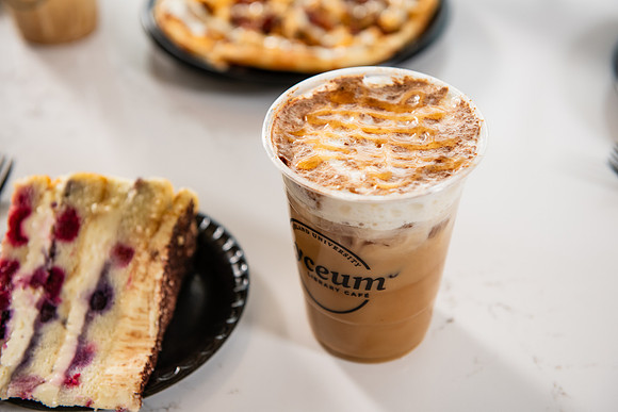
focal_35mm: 58
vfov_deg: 23.4
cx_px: 309
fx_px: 996
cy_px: 206
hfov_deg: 34.5
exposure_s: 1/200
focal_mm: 58
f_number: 4
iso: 500
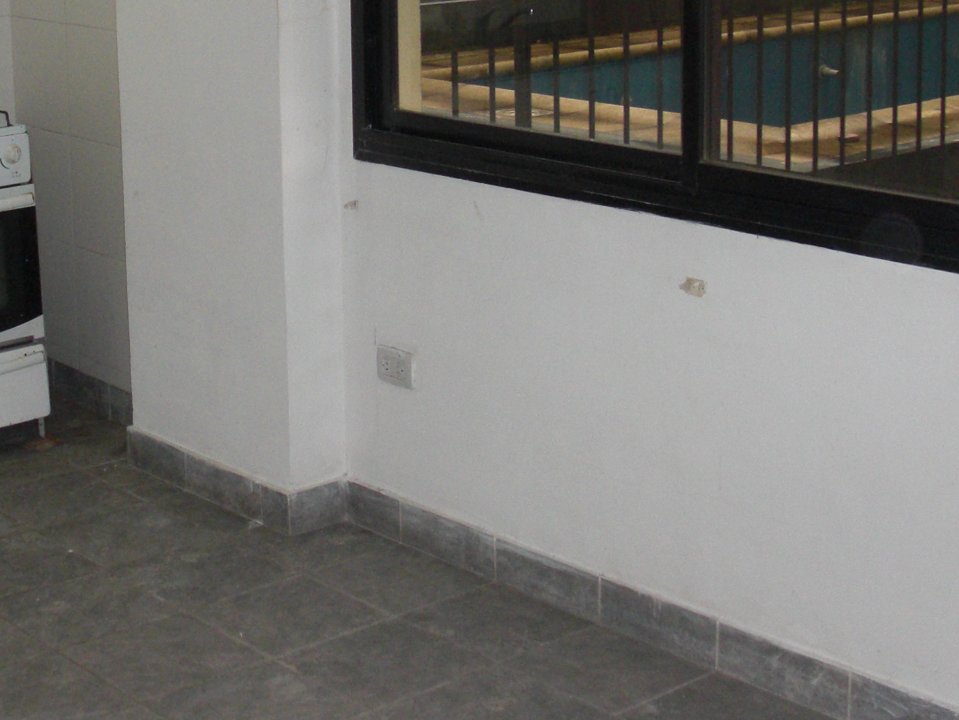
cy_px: 119
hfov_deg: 26.9
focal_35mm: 72
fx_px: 1995
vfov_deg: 20.2
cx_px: 355
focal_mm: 6.3
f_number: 2.8
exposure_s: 1/60
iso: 200
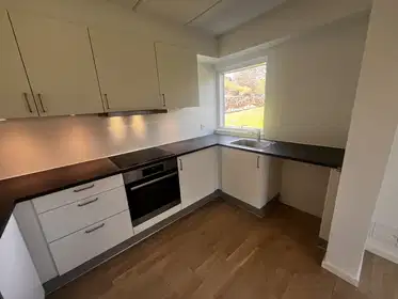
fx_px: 150
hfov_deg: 106.2
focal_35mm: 13
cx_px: 199
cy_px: 150
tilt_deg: -15.0
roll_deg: +3.2
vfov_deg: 89.9
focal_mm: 1.57
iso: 80
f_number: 1.8
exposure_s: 1/99
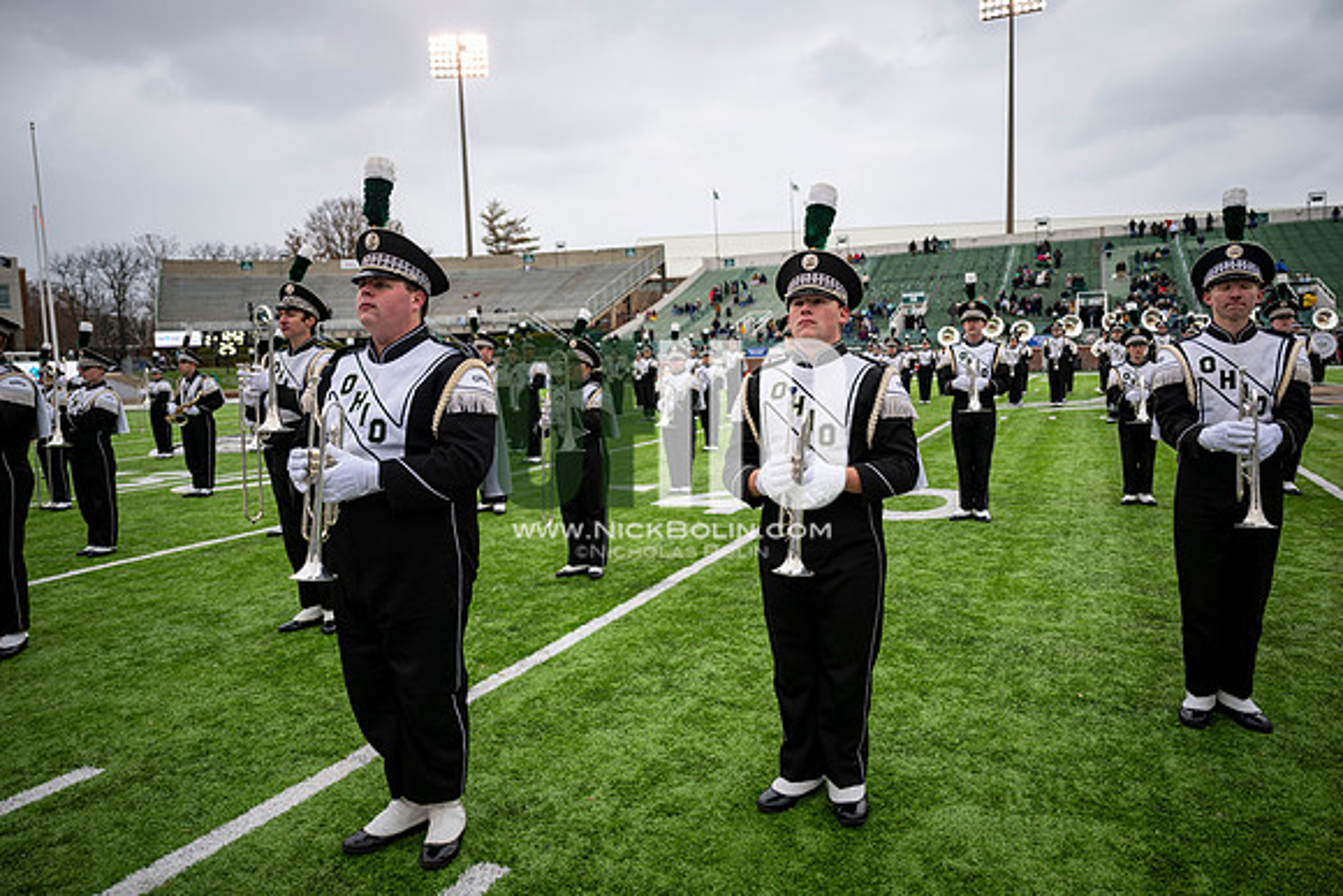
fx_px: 896
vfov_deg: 53.2
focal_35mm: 24
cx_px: 672
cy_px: 448
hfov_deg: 73.7
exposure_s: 1/500
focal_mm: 24
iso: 100
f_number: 2.8
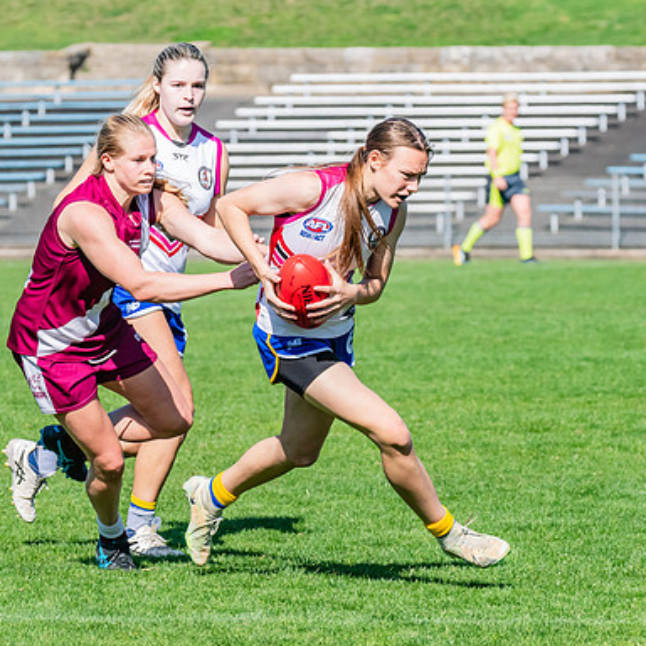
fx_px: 8825
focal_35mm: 418
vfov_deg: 4.2
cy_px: 433
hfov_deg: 4.2
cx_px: 367
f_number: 10
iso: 800
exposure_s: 1/1250
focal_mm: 240
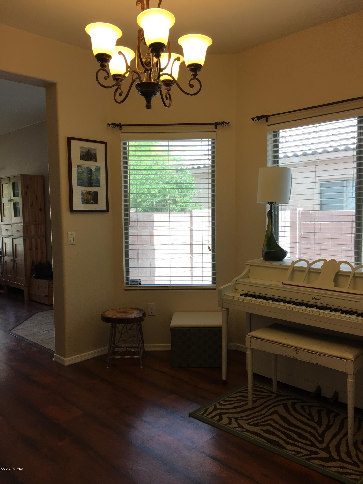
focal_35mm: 29
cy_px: 242
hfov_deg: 48.2
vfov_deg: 61.7
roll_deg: +0.2
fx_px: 405
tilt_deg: -4.3
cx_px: 182
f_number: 2.2
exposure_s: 1/60
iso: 32
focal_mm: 4.15
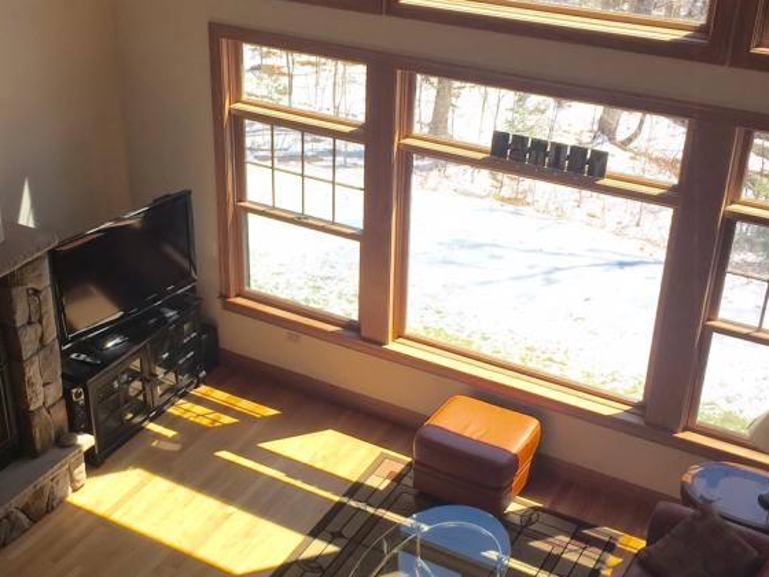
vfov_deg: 27.5
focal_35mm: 53
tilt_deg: -31.0
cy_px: 317
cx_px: 272
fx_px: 1177
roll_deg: +1.5
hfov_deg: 35.9
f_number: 2.2
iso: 32
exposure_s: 1/618
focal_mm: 4.15
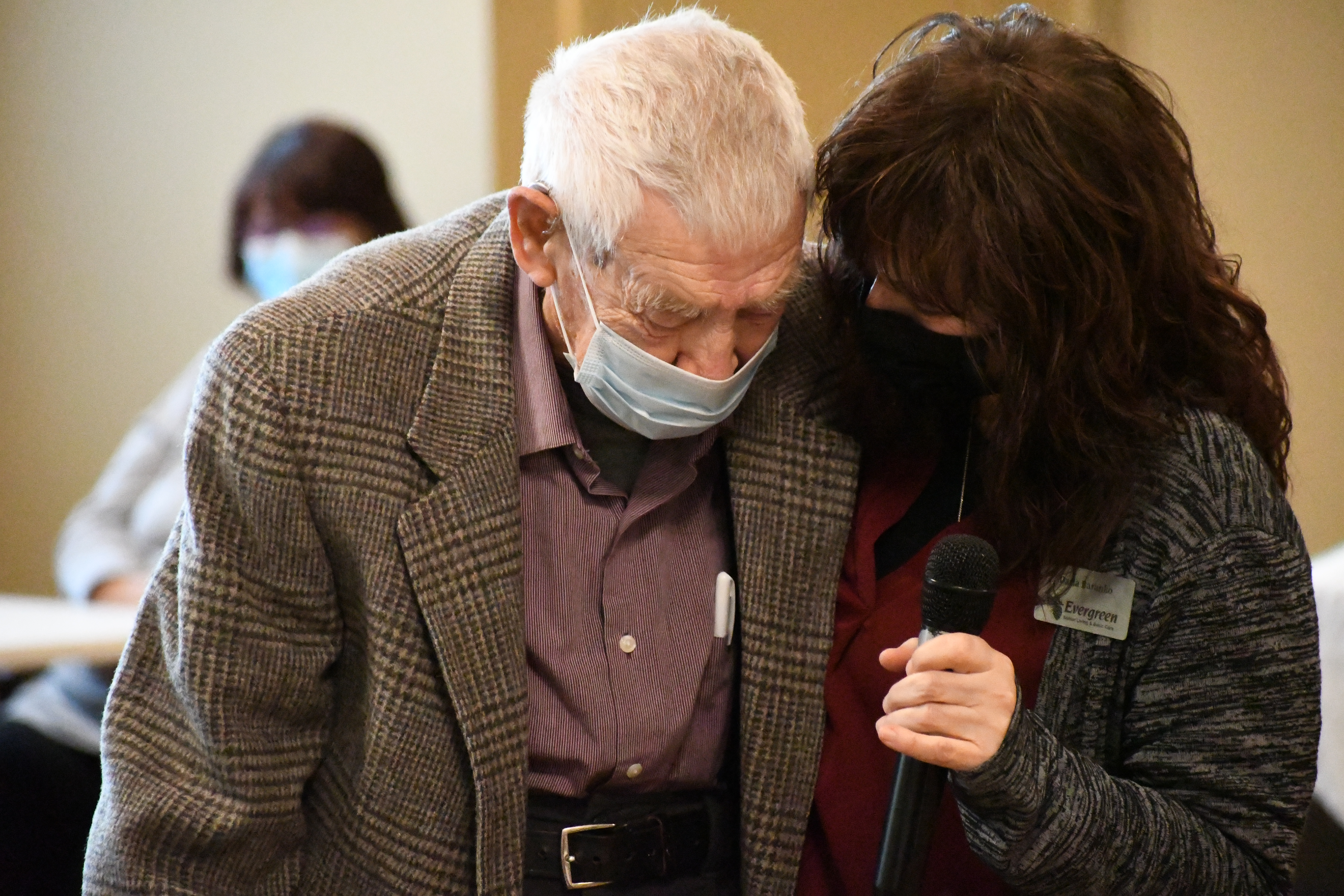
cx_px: 672
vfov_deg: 5.4
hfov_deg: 8.1
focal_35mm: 255
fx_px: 9519
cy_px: 448
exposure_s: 1/500
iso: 25600
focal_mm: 170
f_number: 5
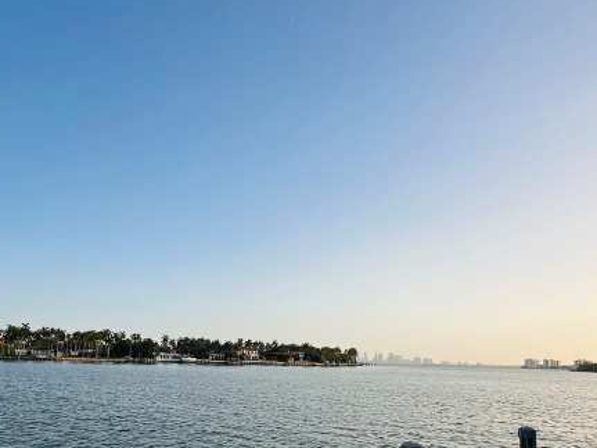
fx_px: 448
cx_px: 233
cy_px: 322
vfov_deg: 51.3
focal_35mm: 26
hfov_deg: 66.5
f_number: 2.2
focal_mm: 2.22
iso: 50
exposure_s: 1/1490
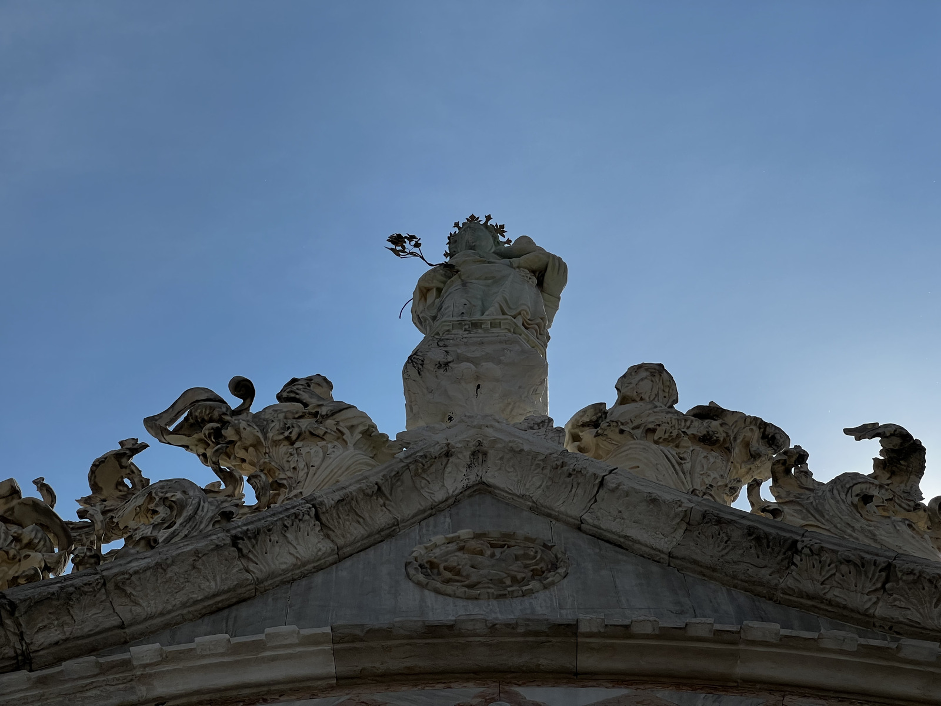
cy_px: 353
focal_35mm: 77
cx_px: 470
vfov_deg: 19.1
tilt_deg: +72.8
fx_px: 2093
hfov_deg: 25.3
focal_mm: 9
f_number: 2.8
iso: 32
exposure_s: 1/2660
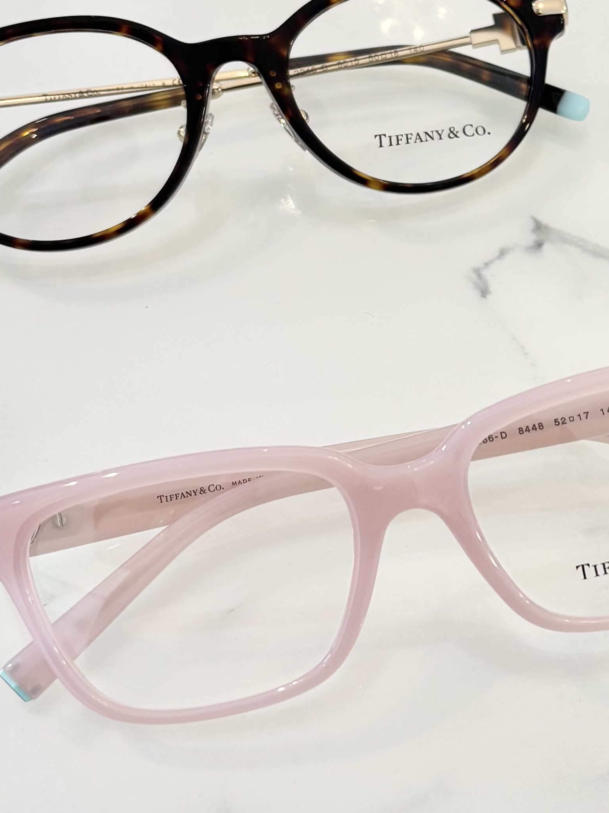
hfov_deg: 19.8
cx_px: 619
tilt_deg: -53.9
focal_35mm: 72
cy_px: 250
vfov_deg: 26.8
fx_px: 1689
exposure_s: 1/120
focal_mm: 5.96
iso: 64
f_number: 1.6
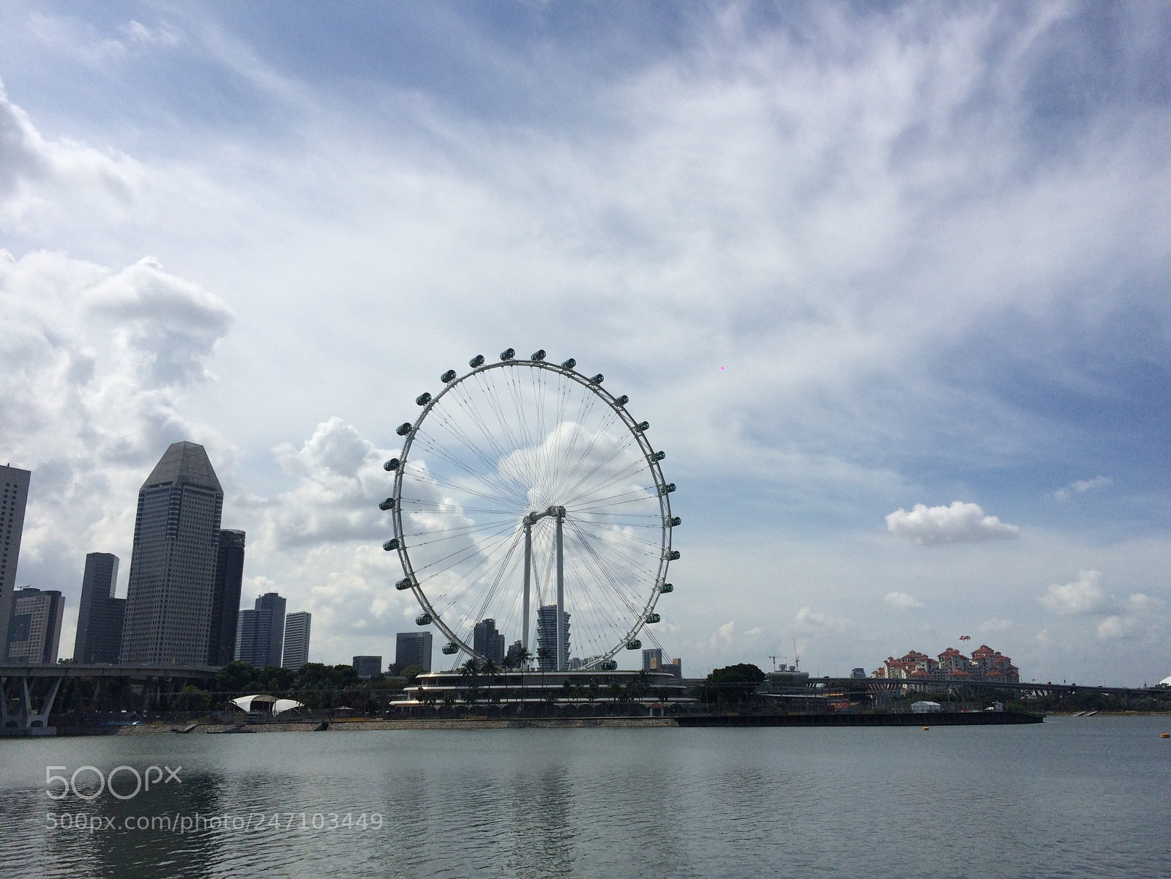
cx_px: 586
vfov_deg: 48.2
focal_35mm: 29
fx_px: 981
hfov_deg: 61.7
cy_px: 440
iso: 40
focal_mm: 4.15
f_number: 2.2
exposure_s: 1/8264
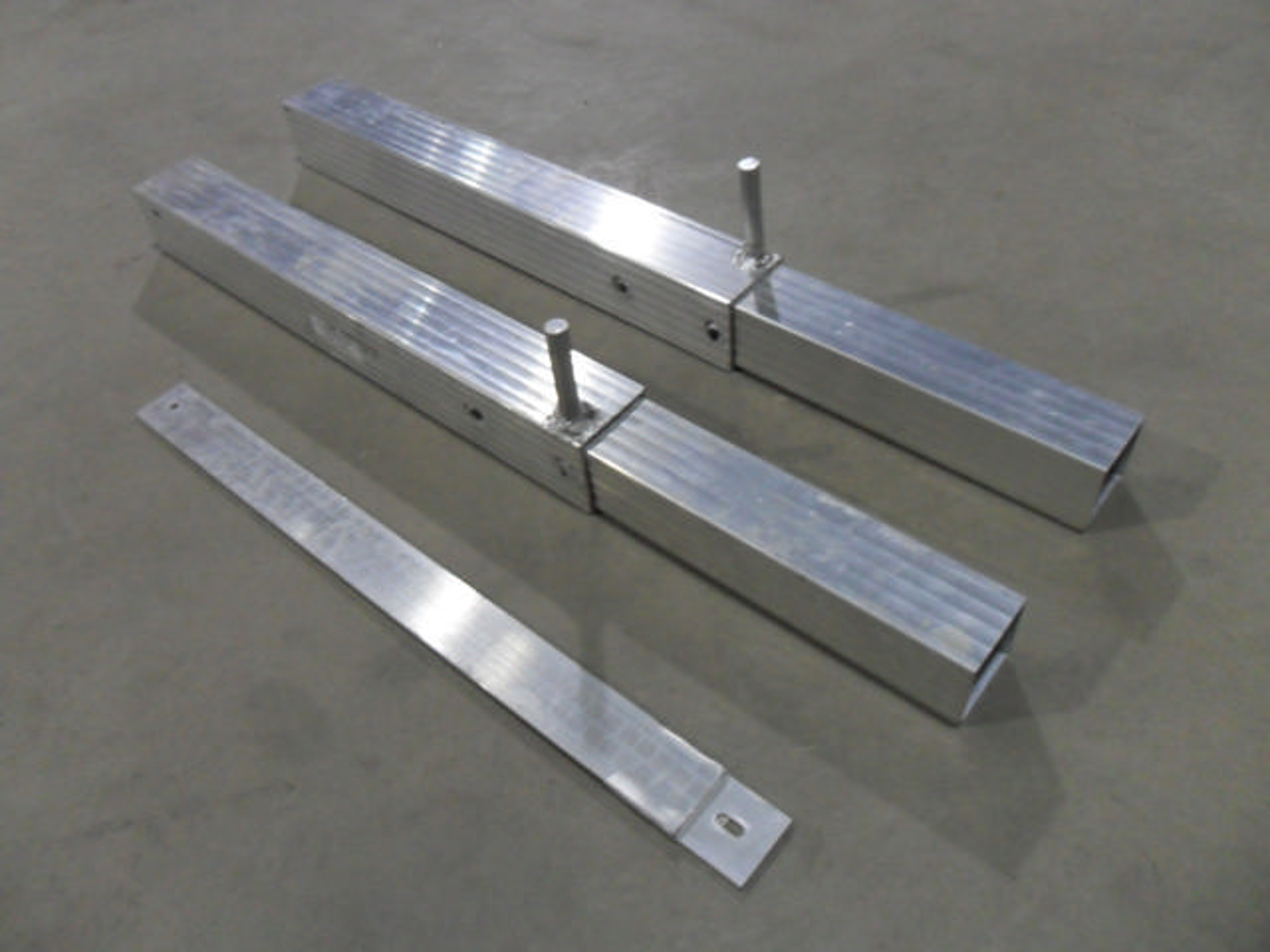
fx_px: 991
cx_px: 635
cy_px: 476
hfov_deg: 65.3
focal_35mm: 27
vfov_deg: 51.4
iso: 400
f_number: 3.5
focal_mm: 4.9
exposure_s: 1/20
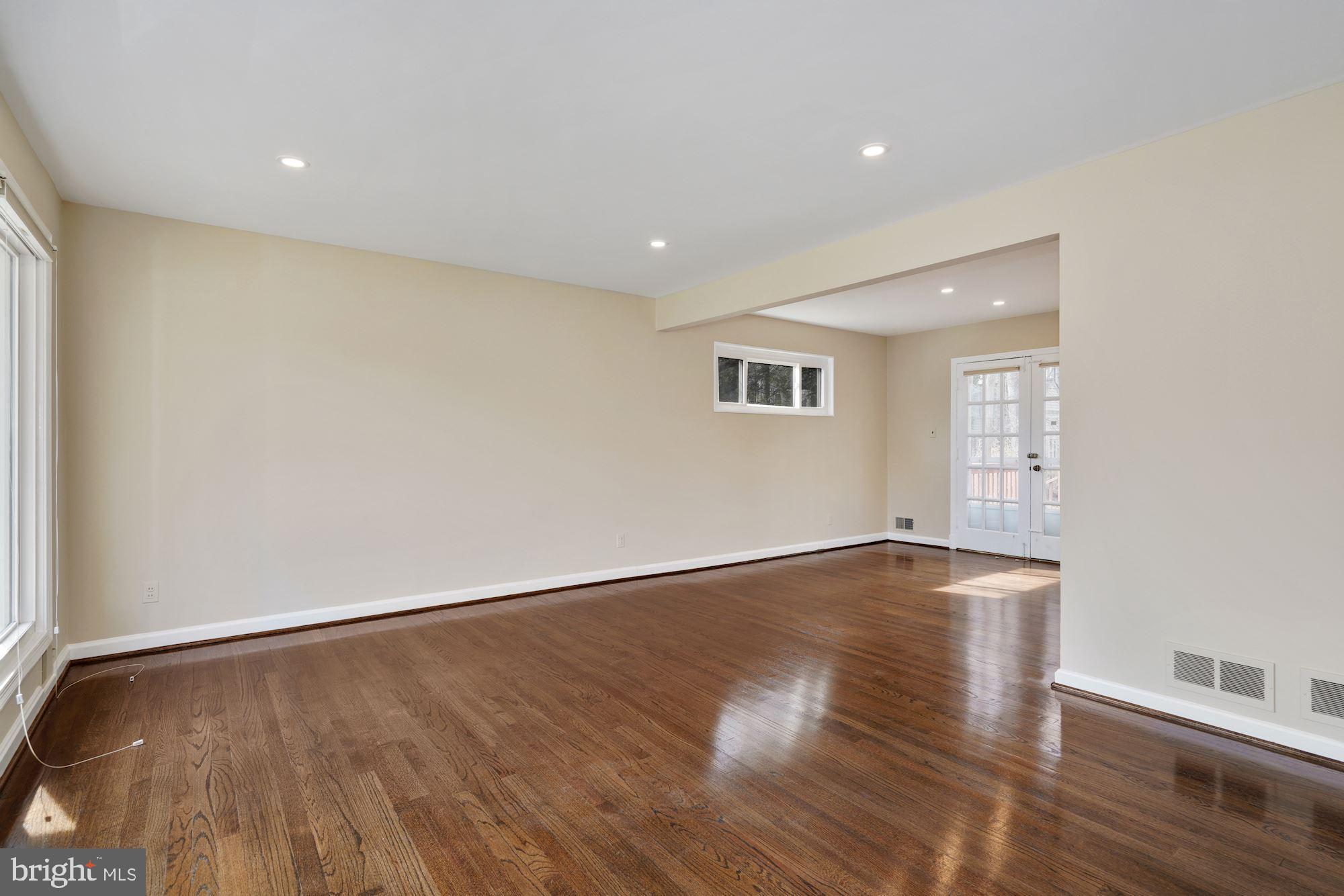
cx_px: 672
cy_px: 448
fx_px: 635
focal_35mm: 17
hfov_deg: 93.3
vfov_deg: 70.5
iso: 200
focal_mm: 17
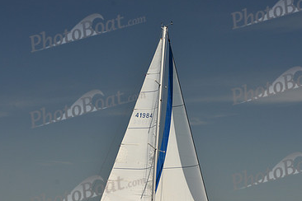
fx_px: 931
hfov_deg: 18.4
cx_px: 189
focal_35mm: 111
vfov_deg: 12.3
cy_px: 138
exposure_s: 1/800
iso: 250
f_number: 7.1
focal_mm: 70
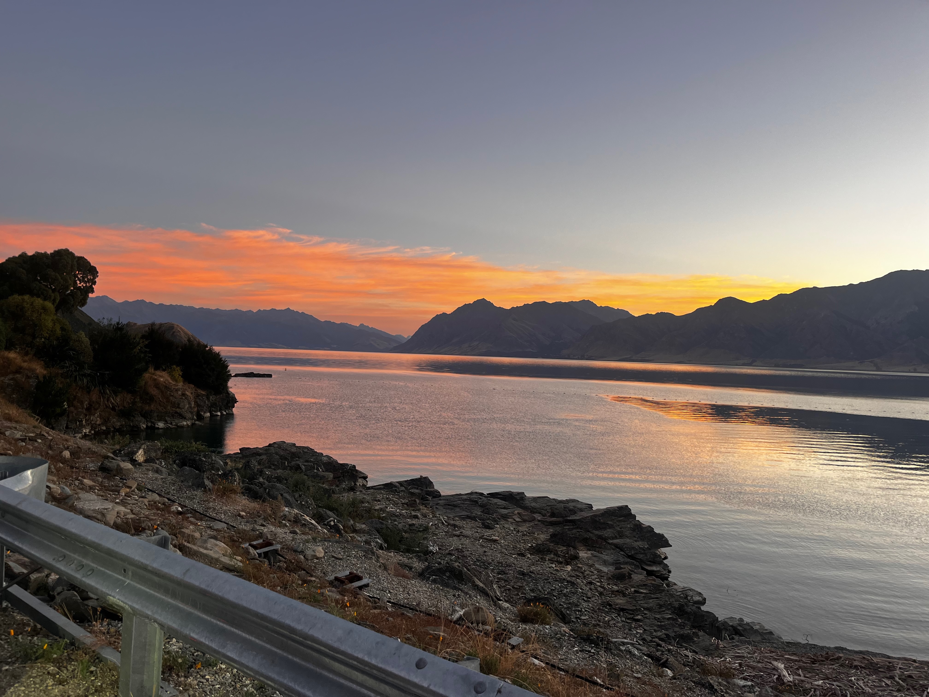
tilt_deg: +0.1
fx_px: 698
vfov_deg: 53.1
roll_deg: -2.2
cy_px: 348
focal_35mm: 26
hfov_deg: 67.3
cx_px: 464
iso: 64
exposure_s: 1/121
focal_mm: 5.1
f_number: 1.6
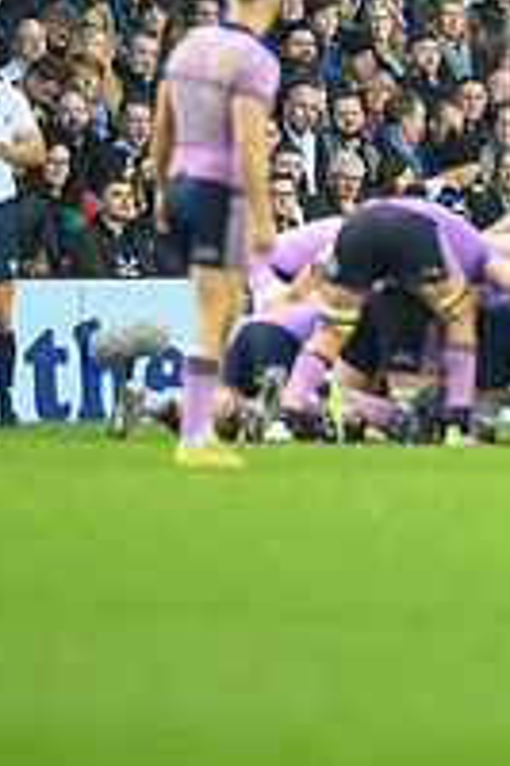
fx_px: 24712
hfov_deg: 1.2
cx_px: 901
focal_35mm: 1161
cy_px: 86
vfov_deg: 1.8
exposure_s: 1/800
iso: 5000
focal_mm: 400
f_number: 3.5
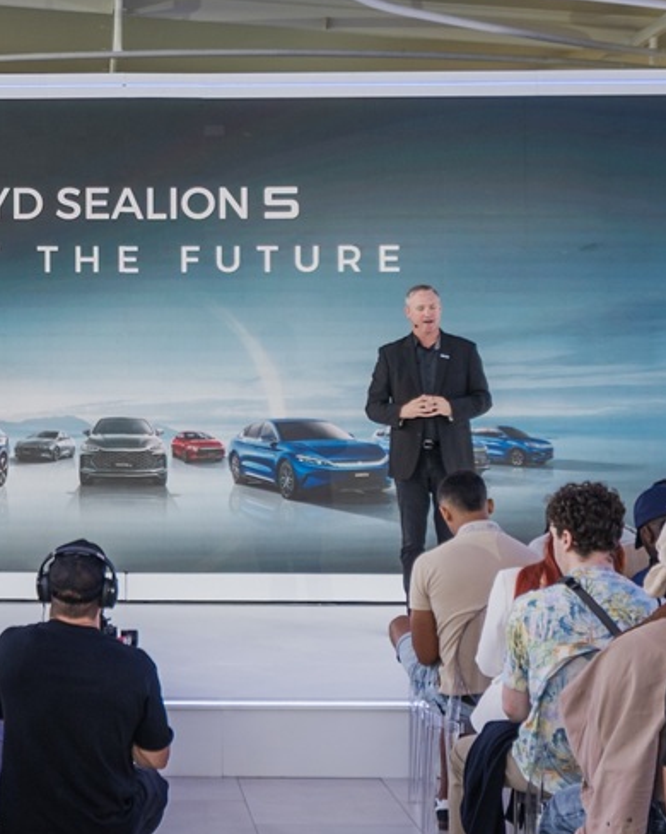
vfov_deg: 18.8
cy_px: 178
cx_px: 126
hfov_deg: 15.1
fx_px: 2490
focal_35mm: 101
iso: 250
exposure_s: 1/200
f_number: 4
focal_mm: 35
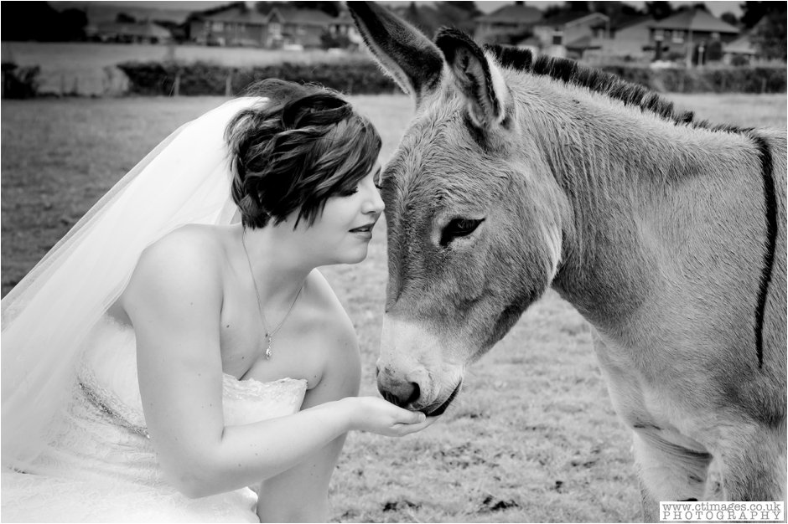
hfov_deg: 23.9
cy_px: 262
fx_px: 1860
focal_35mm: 85
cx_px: 394
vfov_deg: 16.1
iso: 1000
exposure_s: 1/250
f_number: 11
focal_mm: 85
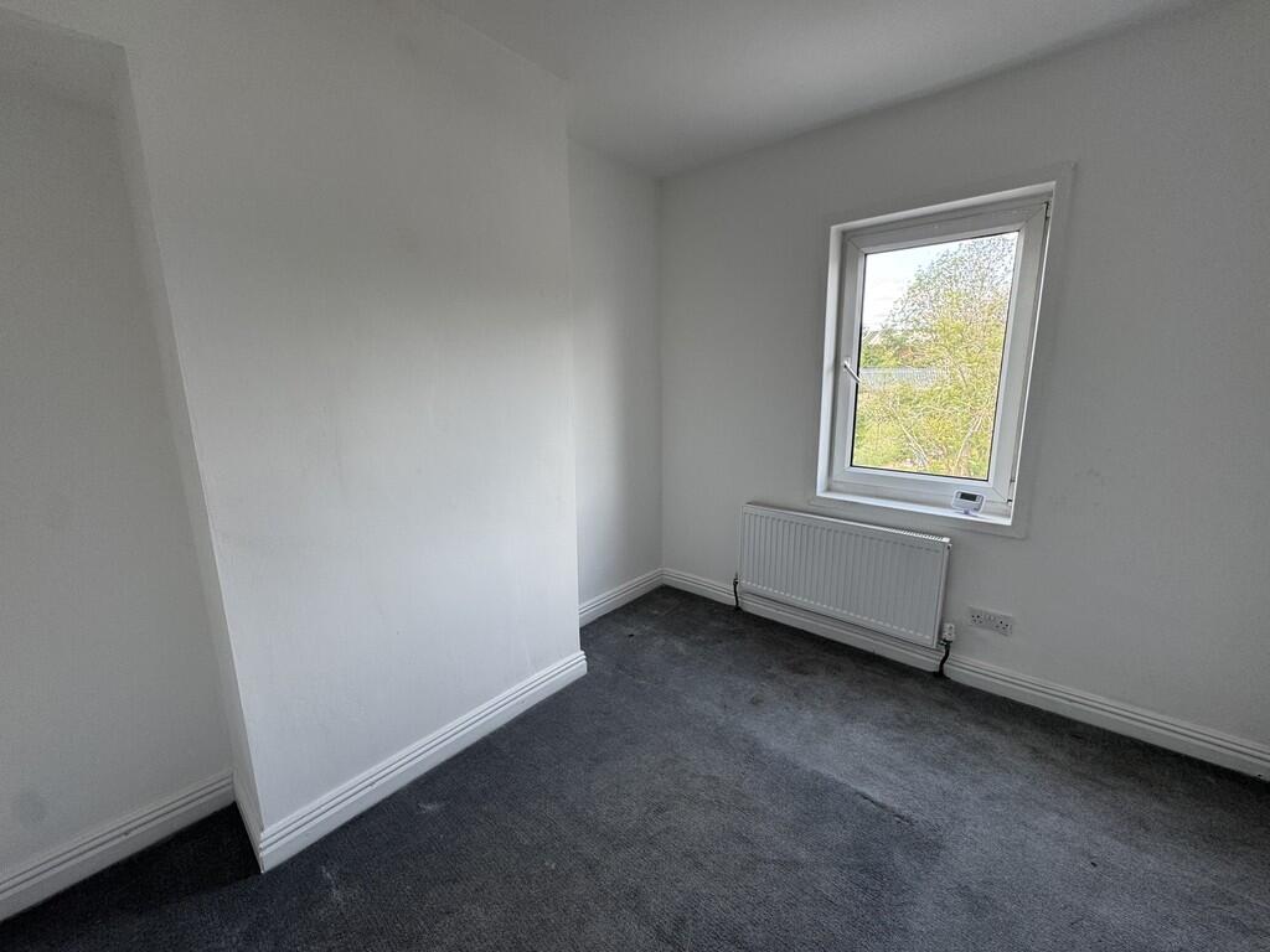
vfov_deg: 85.7
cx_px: 635
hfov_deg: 102.1
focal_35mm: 14
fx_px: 514
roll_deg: +0.7
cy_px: 476
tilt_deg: -10.8
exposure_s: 1/99
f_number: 2.2
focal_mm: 2.22
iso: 64
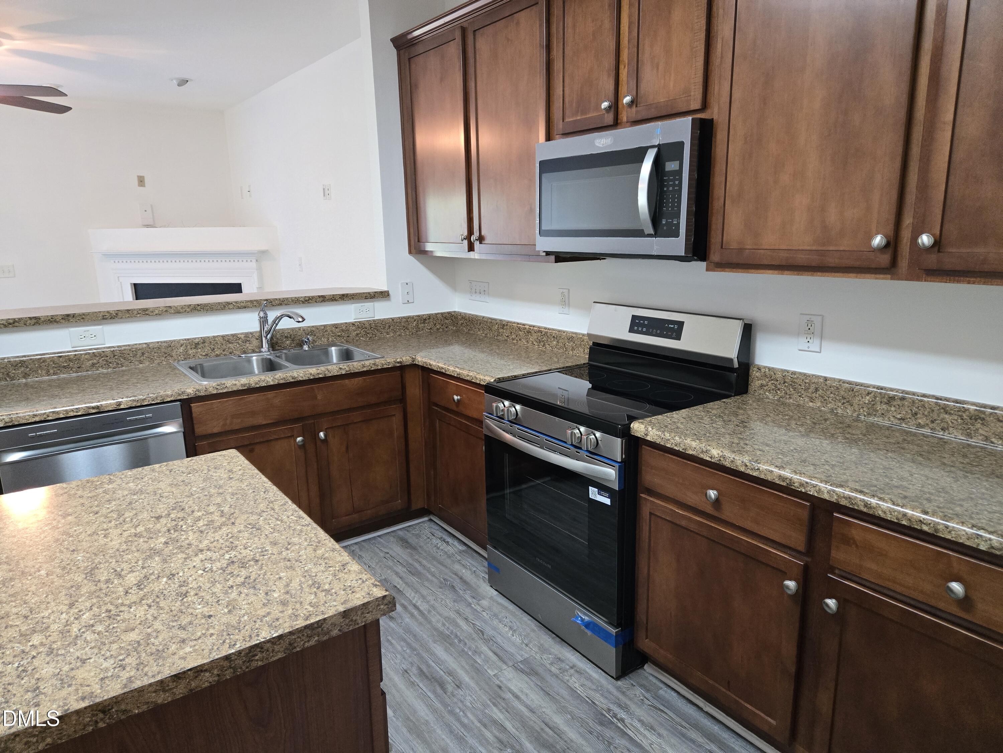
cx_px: 502
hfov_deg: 73.9
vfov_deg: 58.9
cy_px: 376
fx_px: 666
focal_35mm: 23
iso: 1000
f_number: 1.8
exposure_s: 1/120
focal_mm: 5.4
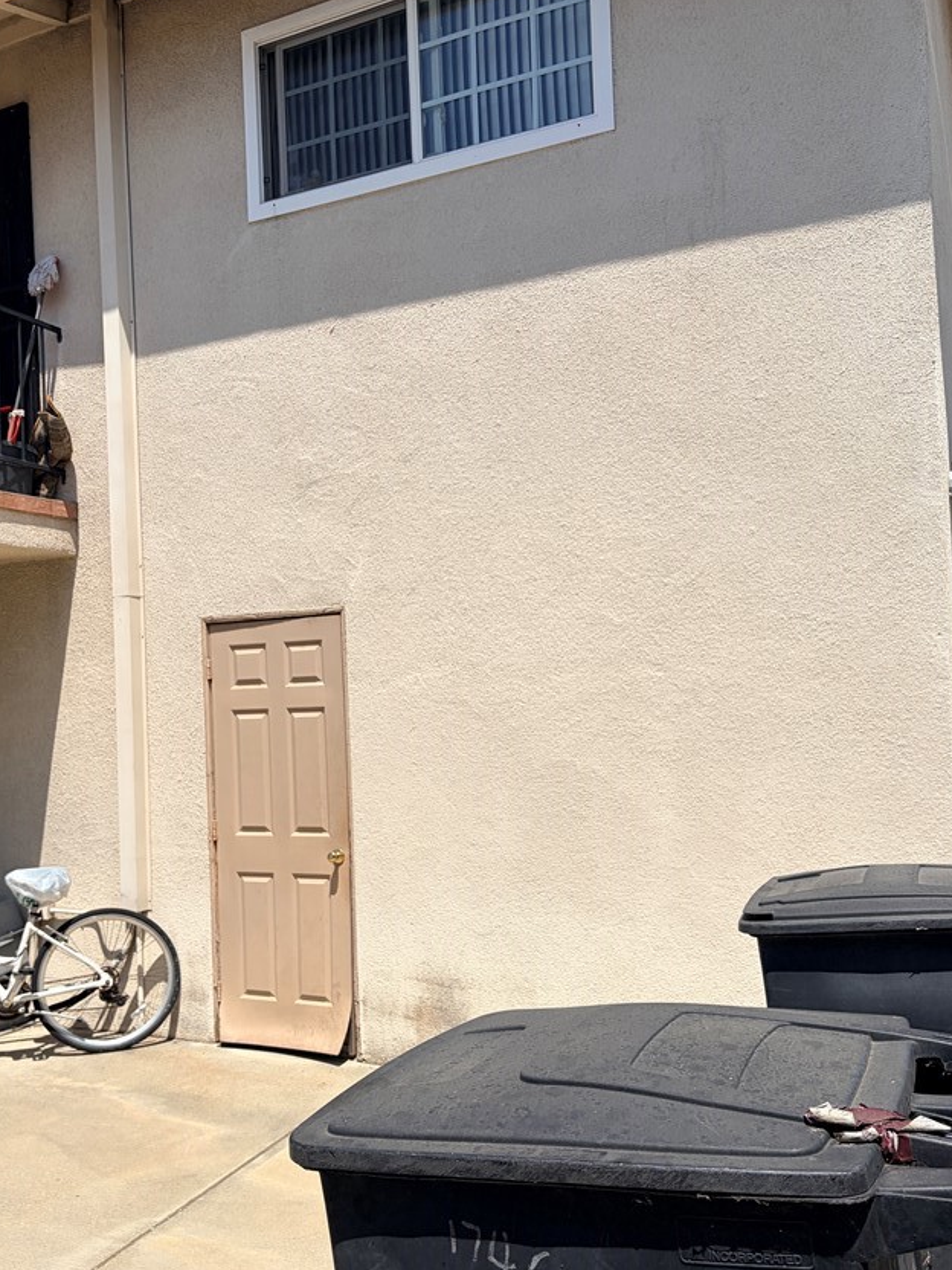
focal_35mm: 32
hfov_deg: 44.1
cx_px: 499
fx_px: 1173
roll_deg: +1.5
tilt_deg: +2.1
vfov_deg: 56.7
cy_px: 713
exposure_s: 1/6329
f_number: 1.6
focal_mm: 5.96
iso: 50
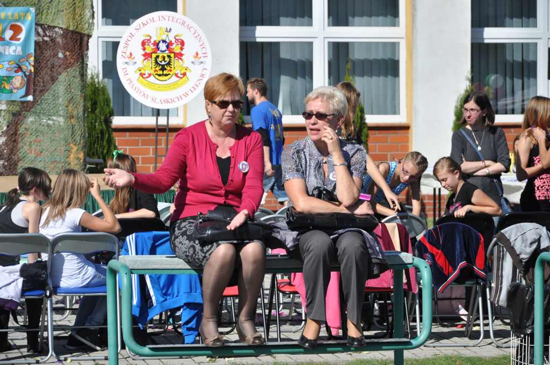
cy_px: 182
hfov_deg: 16.1
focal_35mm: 128
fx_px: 1945
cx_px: 275
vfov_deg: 10.7
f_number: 5.6
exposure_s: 1/3000
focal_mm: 85
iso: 500
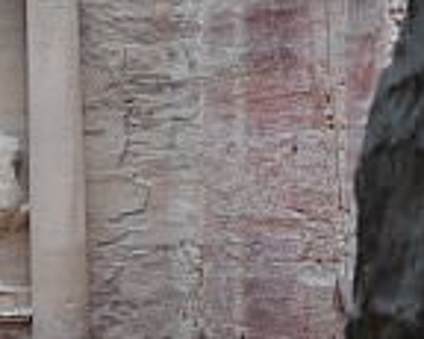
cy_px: -395
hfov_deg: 9.6
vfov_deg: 7.4
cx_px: -44
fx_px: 2508
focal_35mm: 200
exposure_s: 1/100
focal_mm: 34
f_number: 2.8
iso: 640
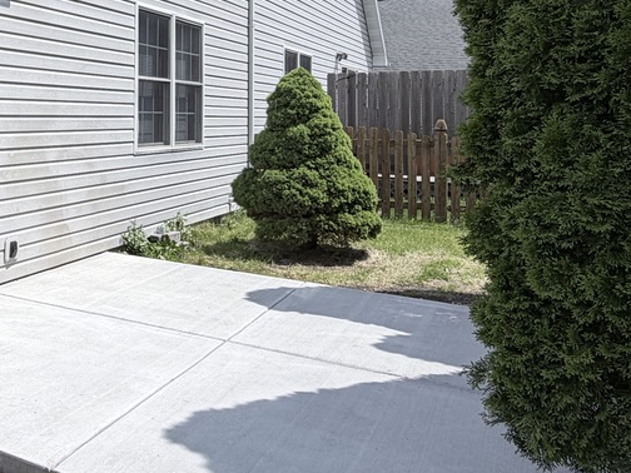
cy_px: 91
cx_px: 48
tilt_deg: +2.0
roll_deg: -0.2
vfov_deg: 34.8
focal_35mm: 40
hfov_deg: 42.4
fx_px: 729
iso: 20
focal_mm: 2.22
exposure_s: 1/1431
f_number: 2.2
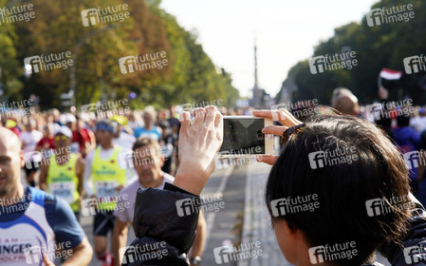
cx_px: 213
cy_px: 134
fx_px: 1009
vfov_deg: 15.0
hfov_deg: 23.8
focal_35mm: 87
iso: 100
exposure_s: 1/200
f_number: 10
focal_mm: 85
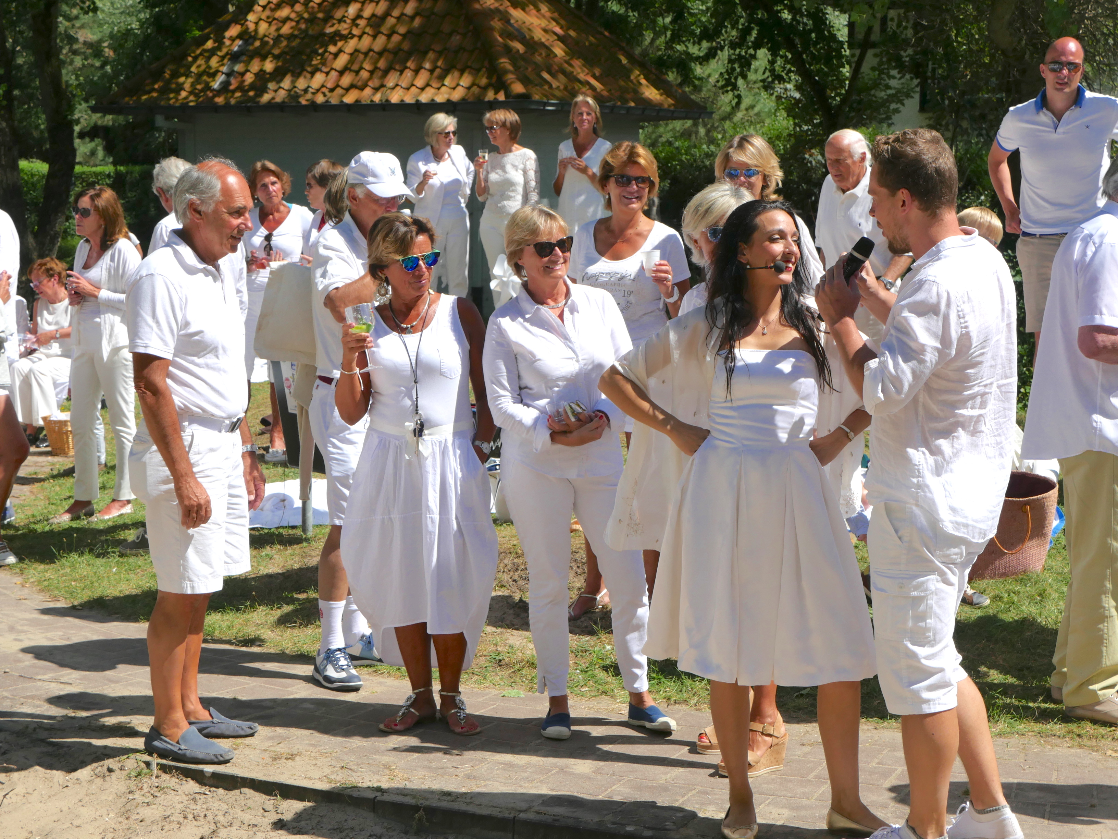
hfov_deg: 29.4
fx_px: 2132
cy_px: 420
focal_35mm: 66
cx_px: 559
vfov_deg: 22.3
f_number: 7.1
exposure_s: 1/1000
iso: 200
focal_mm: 33
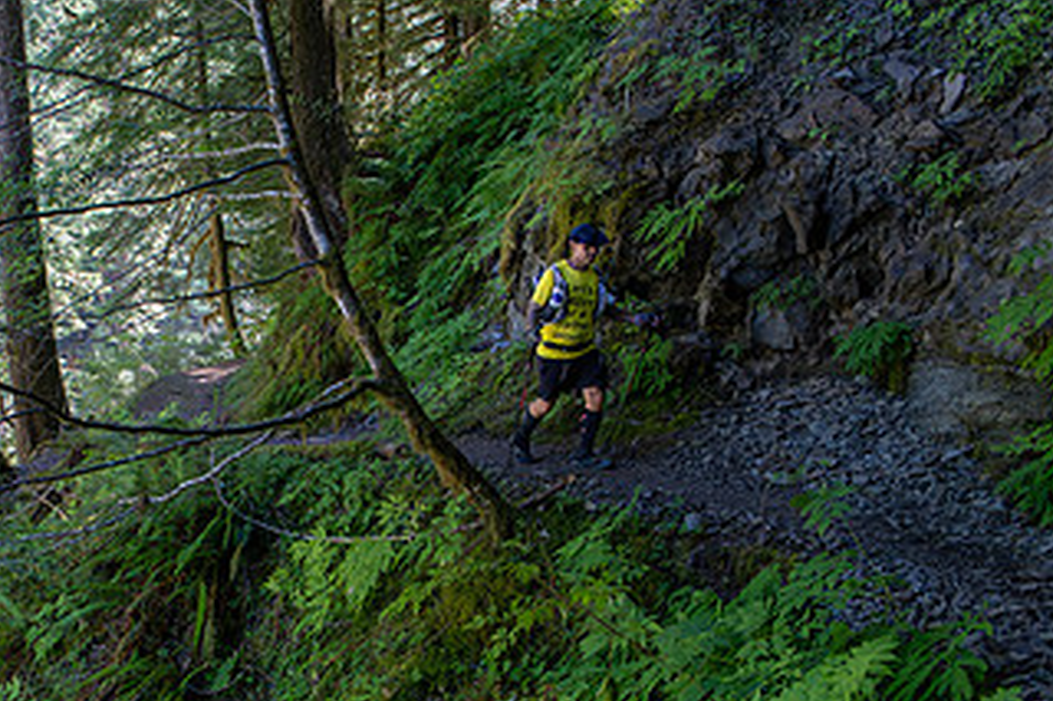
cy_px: 484
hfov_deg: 38.7
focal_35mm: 49
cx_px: 201
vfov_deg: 27.3
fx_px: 1432
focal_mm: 18.5
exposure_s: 1/400
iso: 1250
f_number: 4
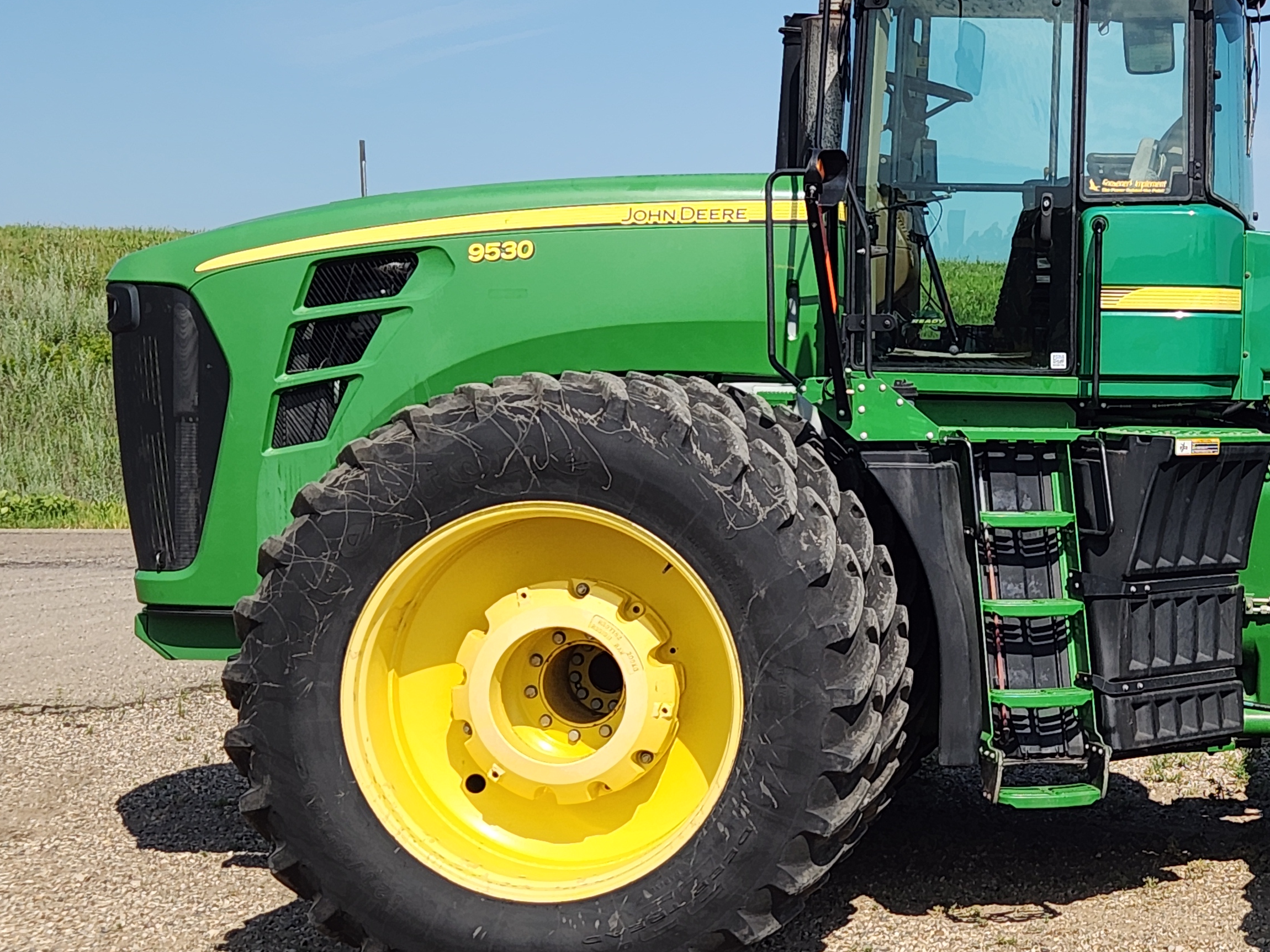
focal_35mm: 40
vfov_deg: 35.9
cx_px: 1062
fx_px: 1468
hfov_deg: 44.0
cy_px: 513
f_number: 1.8
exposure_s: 1/1962
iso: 20
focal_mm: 5.4
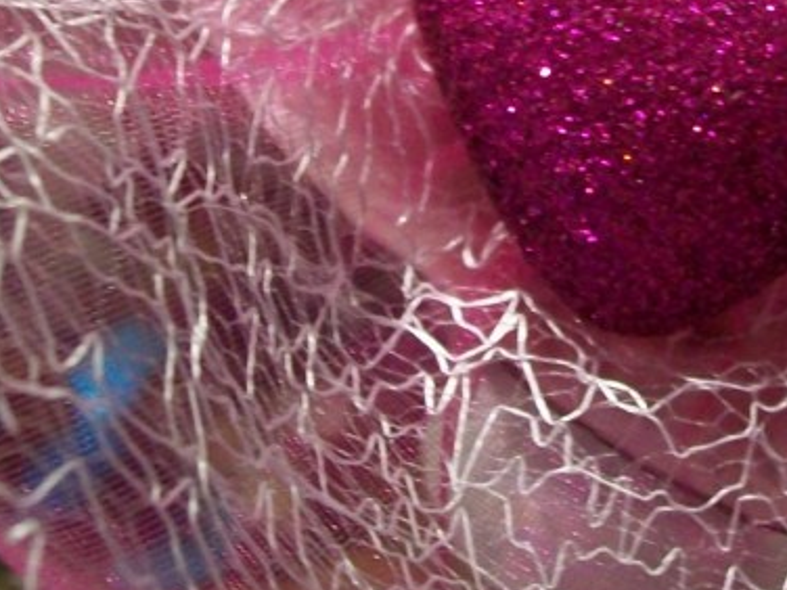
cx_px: 624
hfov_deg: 19.8
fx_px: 2228
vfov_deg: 14.8
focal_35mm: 98
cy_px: -21
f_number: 2.7
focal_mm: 6
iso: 160
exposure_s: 1/40
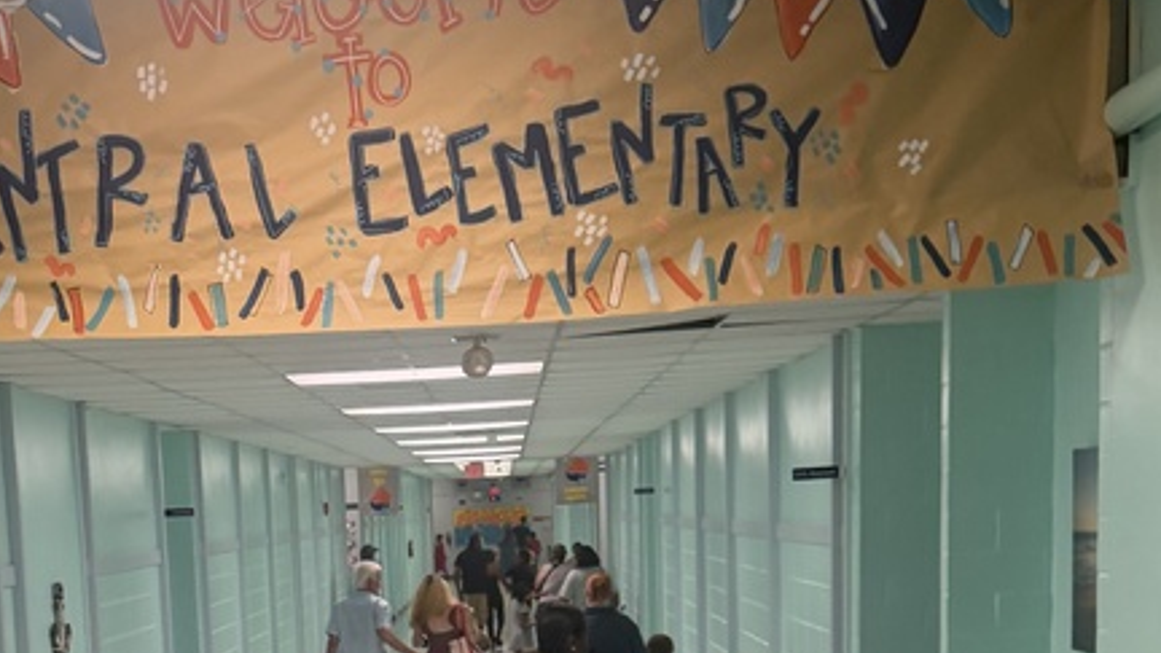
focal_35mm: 62
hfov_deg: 33.5
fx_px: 1909
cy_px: 779
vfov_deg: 18.4
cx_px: 366
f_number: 1.78
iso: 200
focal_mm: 6.76
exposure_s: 1/179
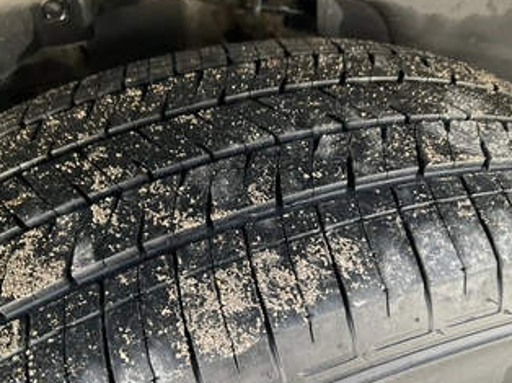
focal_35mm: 37
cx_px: 269
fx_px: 547
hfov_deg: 50.2
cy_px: 222
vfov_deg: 38.5
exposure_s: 1/60
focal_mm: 3
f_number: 1.8
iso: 160
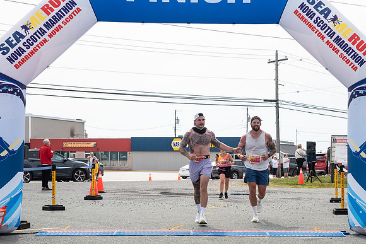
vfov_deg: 18.1
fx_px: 765
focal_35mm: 75
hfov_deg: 26.8
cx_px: 221
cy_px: 156
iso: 800
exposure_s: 1/3200
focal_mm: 56
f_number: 4
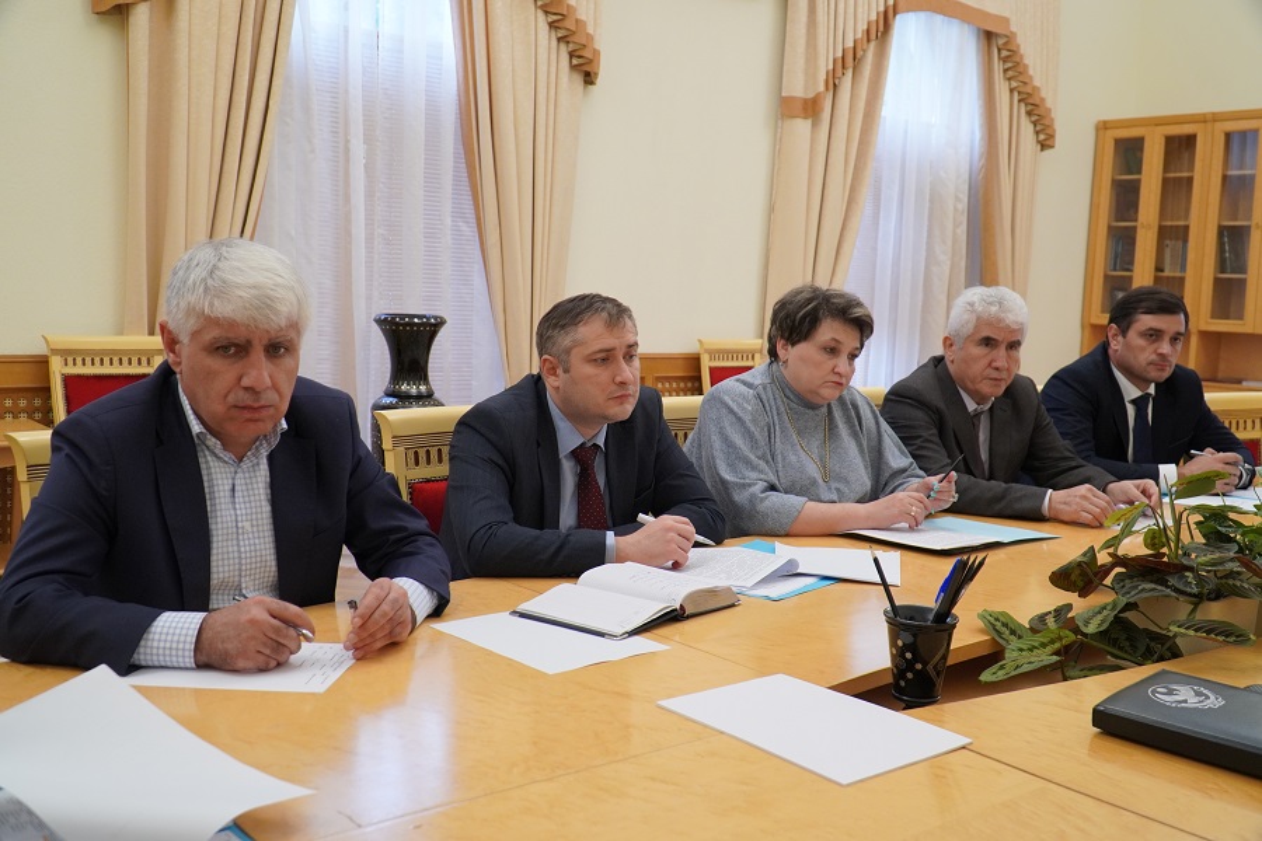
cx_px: 631
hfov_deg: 57.2
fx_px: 1157
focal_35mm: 33
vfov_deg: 40.0
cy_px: 420
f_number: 4
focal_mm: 22
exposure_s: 1/160
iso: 1000
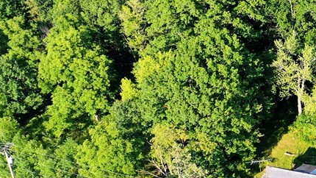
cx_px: 370
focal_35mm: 74
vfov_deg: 16.3
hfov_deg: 25.8
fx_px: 620
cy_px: 79
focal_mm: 10.26
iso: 100
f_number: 5
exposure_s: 1/200
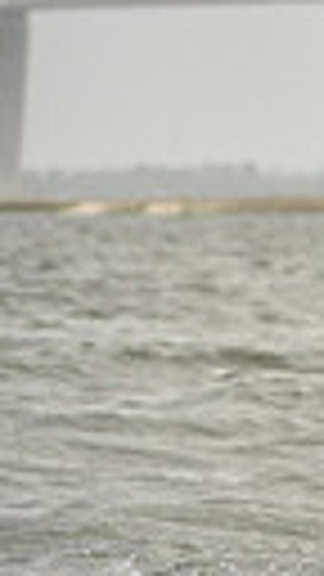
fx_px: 14448
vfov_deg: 2.3
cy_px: 142
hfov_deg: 1.3
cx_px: 1292
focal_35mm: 946
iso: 320
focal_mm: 200
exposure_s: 1/1250
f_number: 6.3
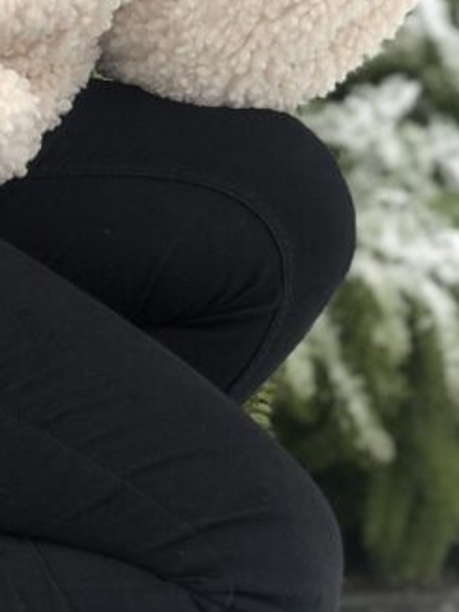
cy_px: 496
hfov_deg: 8.9
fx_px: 2884
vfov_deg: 12.1
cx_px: -227
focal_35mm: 163
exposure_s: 1/120
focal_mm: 6
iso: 25
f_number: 2.4
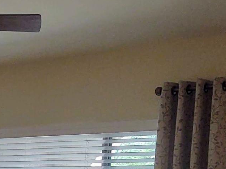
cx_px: -136
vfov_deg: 11.3
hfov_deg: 14.3
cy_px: 244
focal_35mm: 127
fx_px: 829
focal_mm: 4.75
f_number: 1.7
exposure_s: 1/120
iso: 111
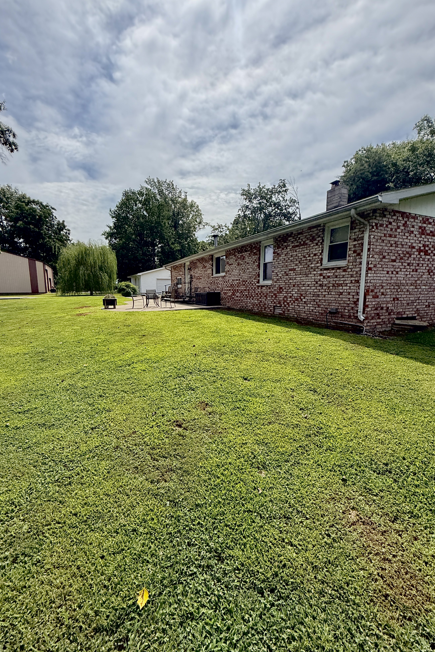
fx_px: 272
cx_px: 210
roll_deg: +1.7
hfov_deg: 77.3
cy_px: 332
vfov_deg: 100.4
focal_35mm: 15
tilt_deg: -7.1
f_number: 2.2
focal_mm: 2.22
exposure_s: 1/1848
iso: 80
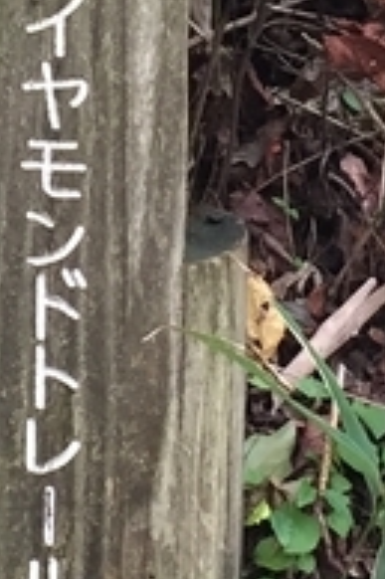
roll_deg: +1.1
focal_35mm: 187
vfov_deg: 10.8
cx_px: 81
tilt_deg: -5.2
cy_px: -143
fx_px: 3005
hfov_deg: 7.3
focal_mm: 4.15
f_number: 2.2
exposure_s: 1/30
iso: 80
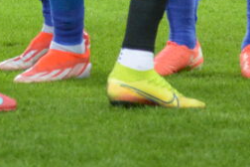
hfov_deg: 3.5
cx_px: -128
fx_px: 4048
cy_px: -291
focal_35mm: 583
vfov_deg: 2.3
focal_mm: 70
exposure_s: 1/1000
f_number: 2.8
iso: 2500
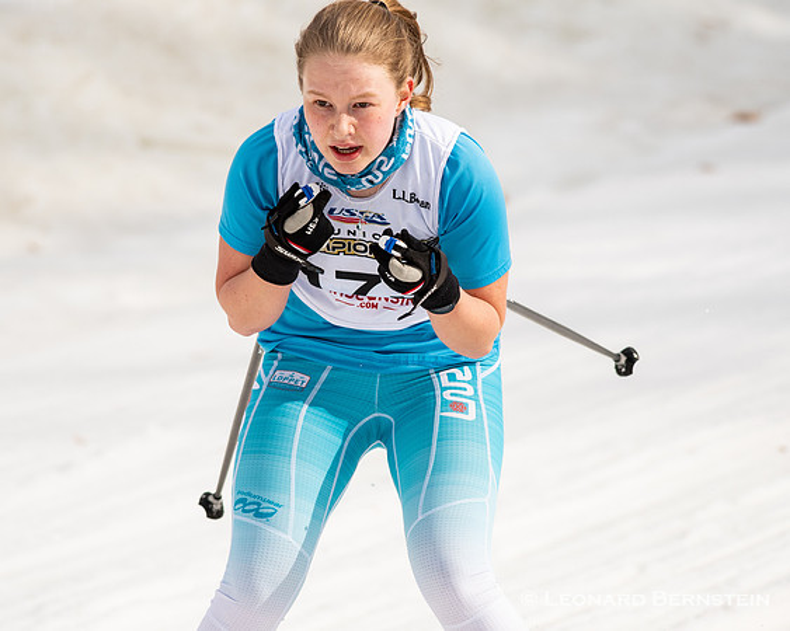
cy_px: 316
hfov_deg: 3.8
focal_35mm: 507
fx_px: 11846
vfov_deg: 3.1
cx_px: 363
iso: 400
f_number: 5
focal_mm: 300
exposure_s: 1/2500
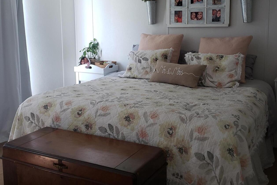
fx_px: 331
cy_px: 70
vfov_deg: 31.1
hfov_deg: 45.4
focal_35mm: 43
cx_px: 133
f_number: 1.5
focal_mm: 4.3
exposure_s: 1/50
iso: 200
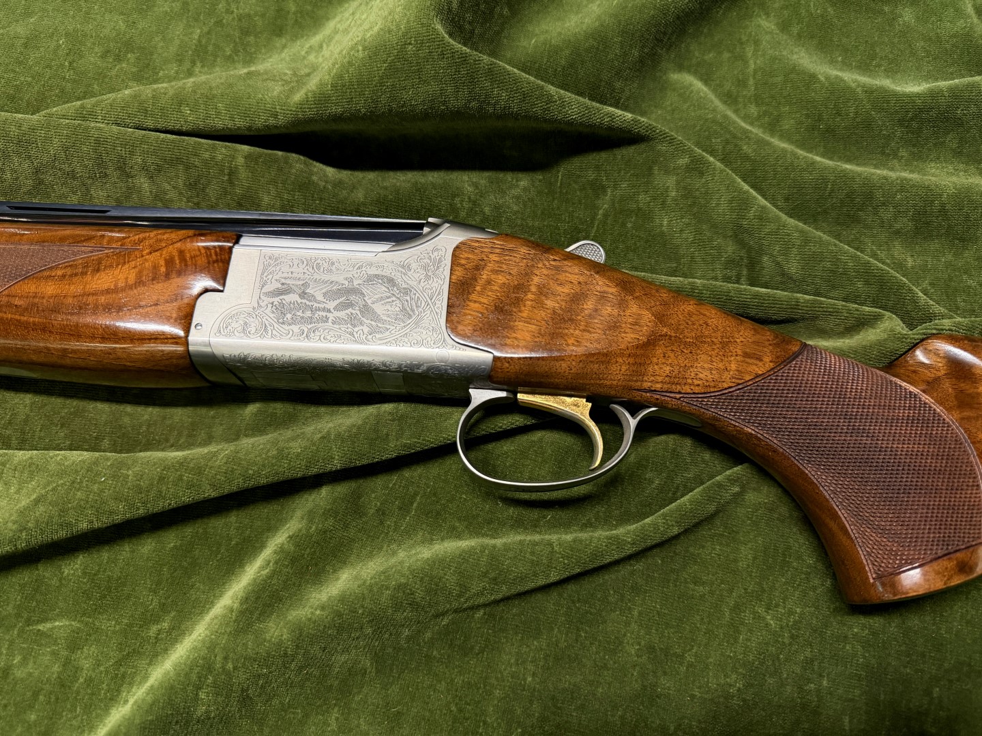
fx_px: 681
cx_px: 491
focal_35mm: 24
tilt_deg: -70.7
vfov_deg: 56.8
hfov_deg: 71.6
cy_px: 368
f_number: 1.78
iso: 400
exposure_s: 1/50
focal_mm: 6.76
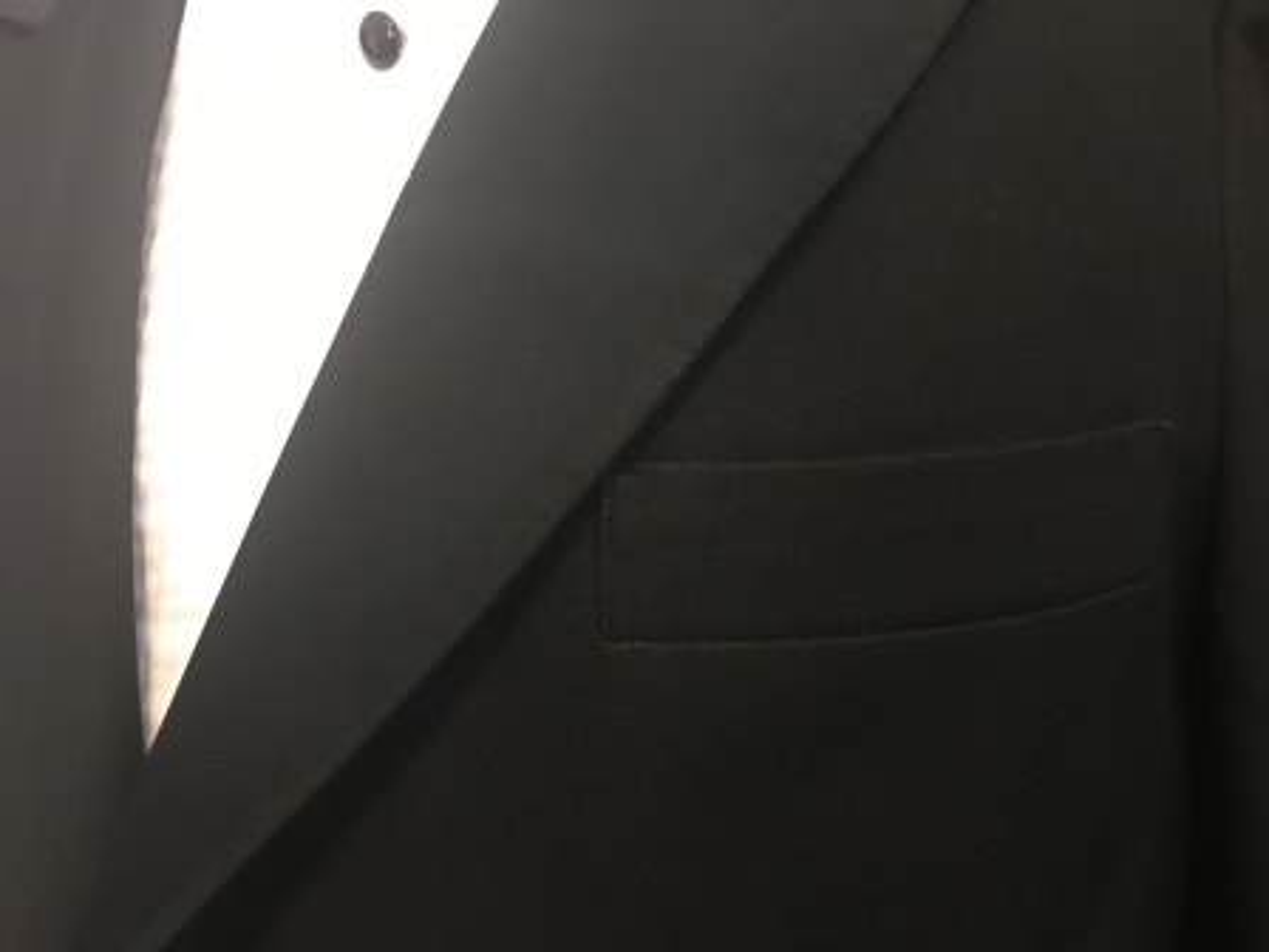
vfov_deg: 48.2
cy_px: 476
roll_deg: +3.7
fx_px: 1063
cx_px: 634
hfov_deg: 61.7
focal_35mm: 29
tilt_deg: -8.6
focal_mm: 4.15
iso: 64
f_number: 2.2
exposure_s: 1/4
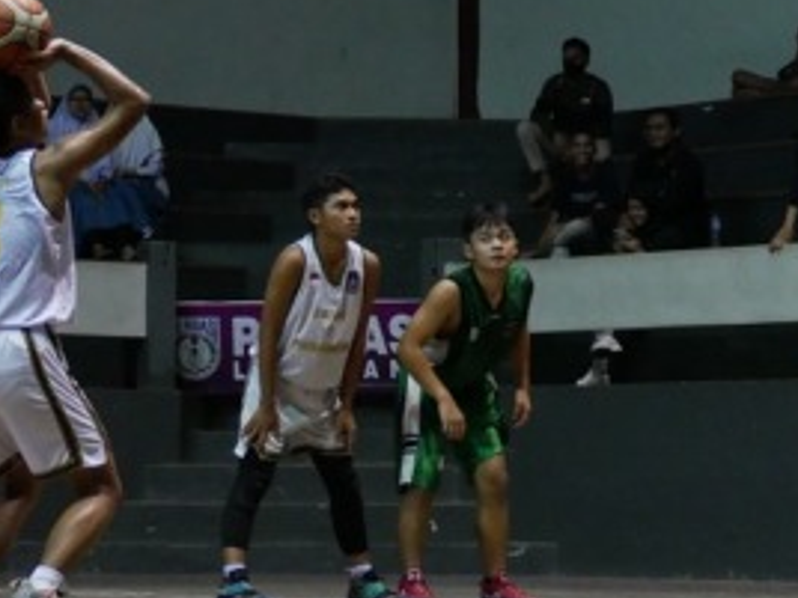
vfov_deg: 8.1
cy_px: 113
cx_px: 788
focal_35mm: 183
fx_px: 4219
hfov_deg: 10.7
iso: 3200
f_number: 4
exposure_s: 1/50
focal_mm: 40
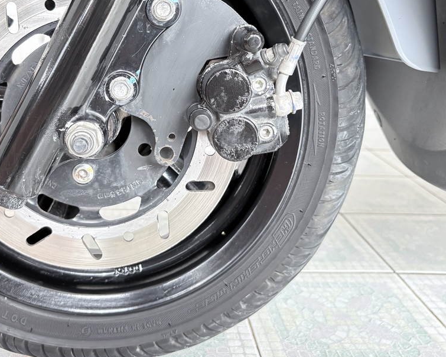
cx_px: 172
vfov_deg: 34.3
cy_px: 100
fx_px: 568
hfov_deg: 42.6
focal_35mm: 43
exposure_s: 1/60
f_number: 1.6
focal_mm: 5.96
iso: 125
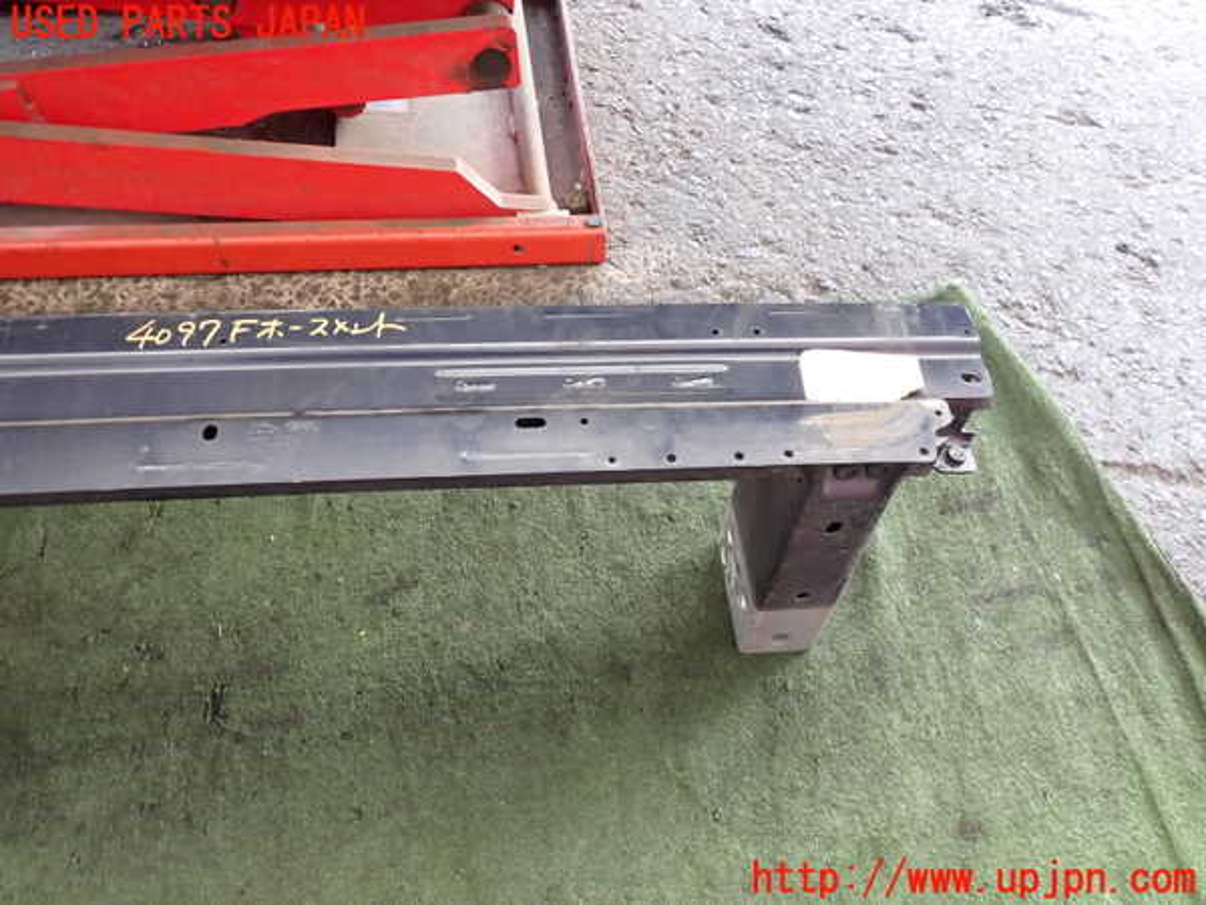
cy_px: 452
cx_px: 603
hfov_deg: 60.0
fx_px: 1045
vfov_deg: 46.8
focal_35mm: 30
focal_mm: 5.4
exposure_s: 1/30
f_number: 2.3
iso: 500
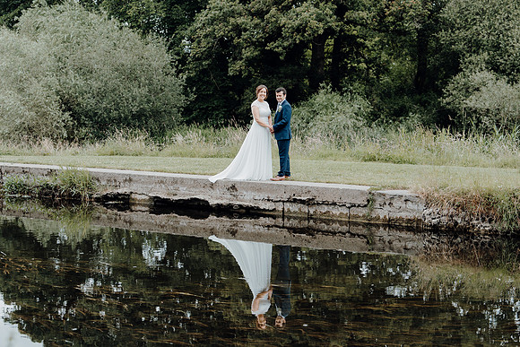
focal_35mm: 70
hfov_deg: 28.8
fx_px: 1011
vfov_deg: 19.5
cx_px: 260
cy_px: 174
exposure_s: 1/800
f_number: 2.8
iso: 400
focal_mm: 47
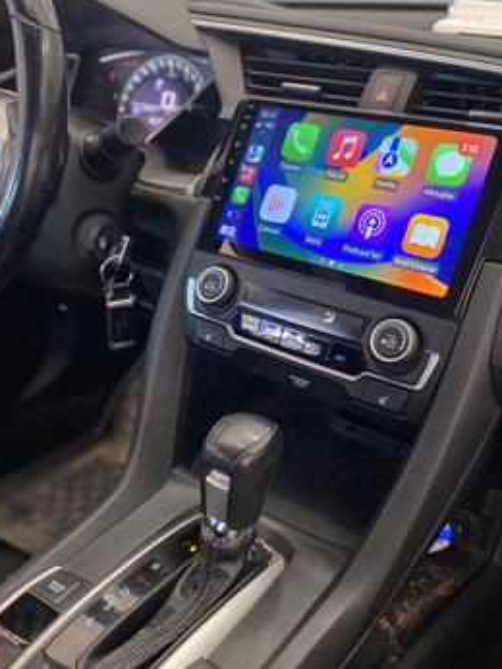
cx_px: 237
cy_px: 293
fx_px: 772
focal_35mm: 40
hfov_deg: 36.0
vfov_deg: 46.7
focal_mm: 4.25
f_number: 1.8
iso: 250
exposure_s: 1/60
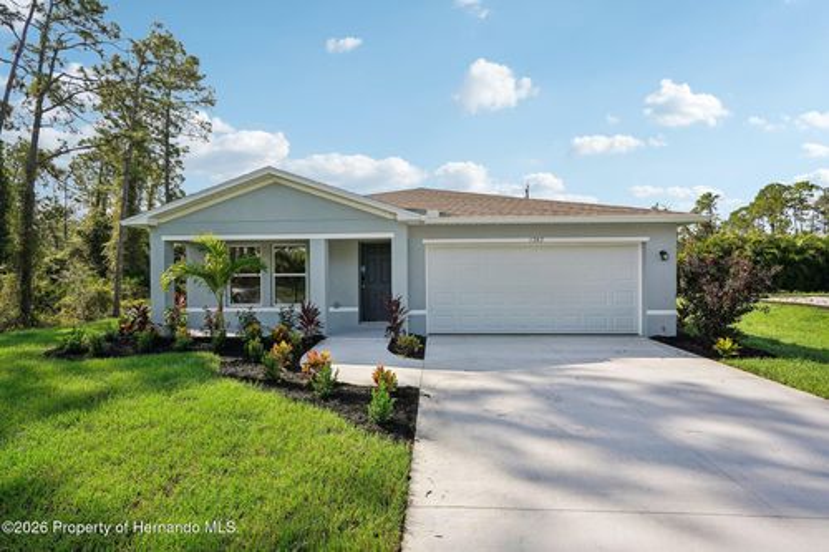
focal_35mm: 16
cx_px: 414
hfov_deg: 96.8
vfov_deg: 73.7
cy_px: 276
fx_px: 368
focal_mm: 16
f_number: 4
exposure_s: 1/4000
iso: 400
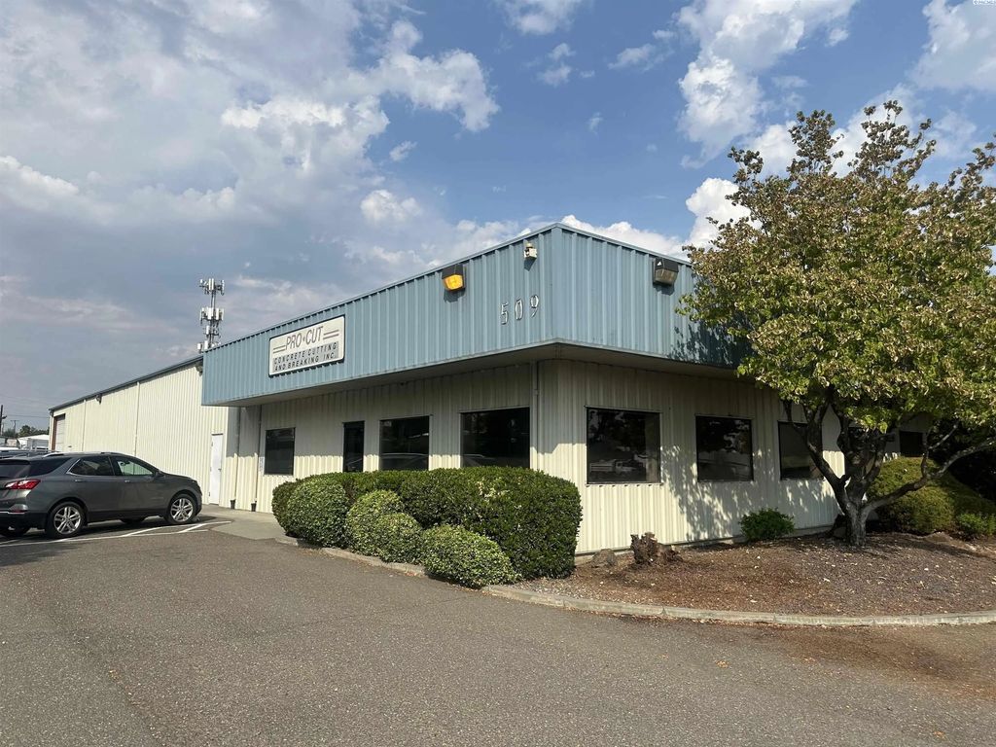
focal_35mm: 24
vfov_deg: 56.8
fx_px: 691
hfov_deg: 71.6
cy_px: 374
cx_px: 498
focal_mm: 6.86
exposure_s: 1/5848
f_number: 1.78
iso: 80
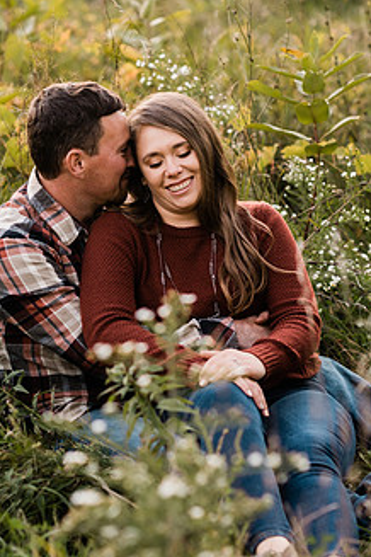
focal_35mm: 117
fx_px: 1808
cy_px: 259
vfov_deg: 17.5
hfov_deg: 11.7
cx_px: 118
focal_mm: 85
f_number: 2.5
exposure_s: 1/200
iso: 500
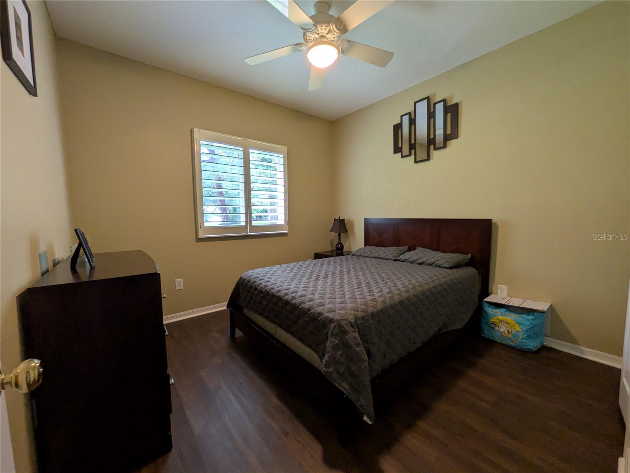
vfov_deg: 85.7
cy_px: 236
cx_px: 315
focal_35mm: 14
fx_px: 255
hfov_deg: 102.1
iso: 125
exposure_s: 1/30
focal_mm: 1.83
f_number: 2.2
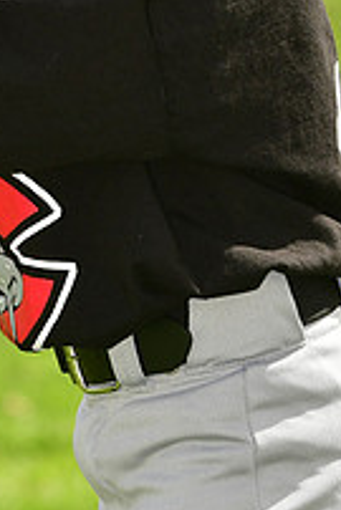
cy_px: -144
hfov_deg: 2.5
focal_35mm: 559
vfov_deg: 3.7
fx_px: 7928
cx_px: 27
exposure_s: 1/640
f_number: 5
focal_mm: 130
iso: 200
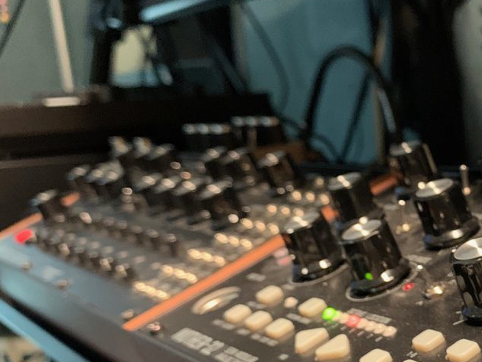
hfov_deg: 27.2
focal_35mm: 66
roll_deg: +2.3
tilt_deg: -9.9
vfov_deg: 22.1
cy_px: 259
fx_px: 919
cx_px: 513
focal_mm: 4.25
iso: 500
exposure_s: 1/30
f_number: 1.8
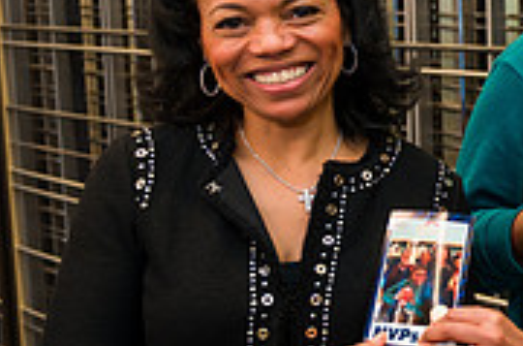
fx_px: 1217
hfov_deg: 21.2
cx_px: 741
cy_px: 137
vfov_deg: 16.2
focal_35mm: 84
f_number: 3.2
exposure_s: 1/125
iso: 400
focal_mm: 26
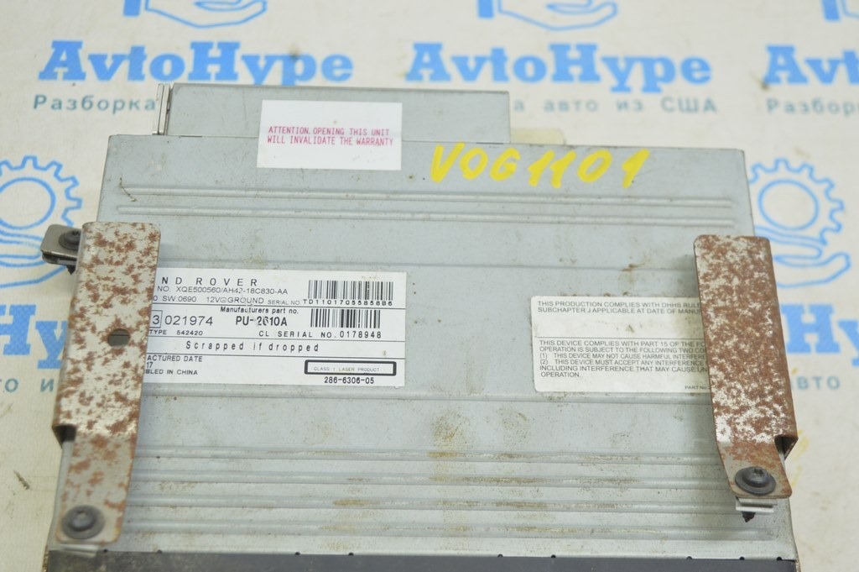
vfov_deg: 23.7
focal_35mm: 57
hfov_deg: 35.1
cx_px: 430
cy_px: 286
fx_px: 1359
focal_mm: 38
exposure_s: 1/20
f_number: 5.6
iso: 400
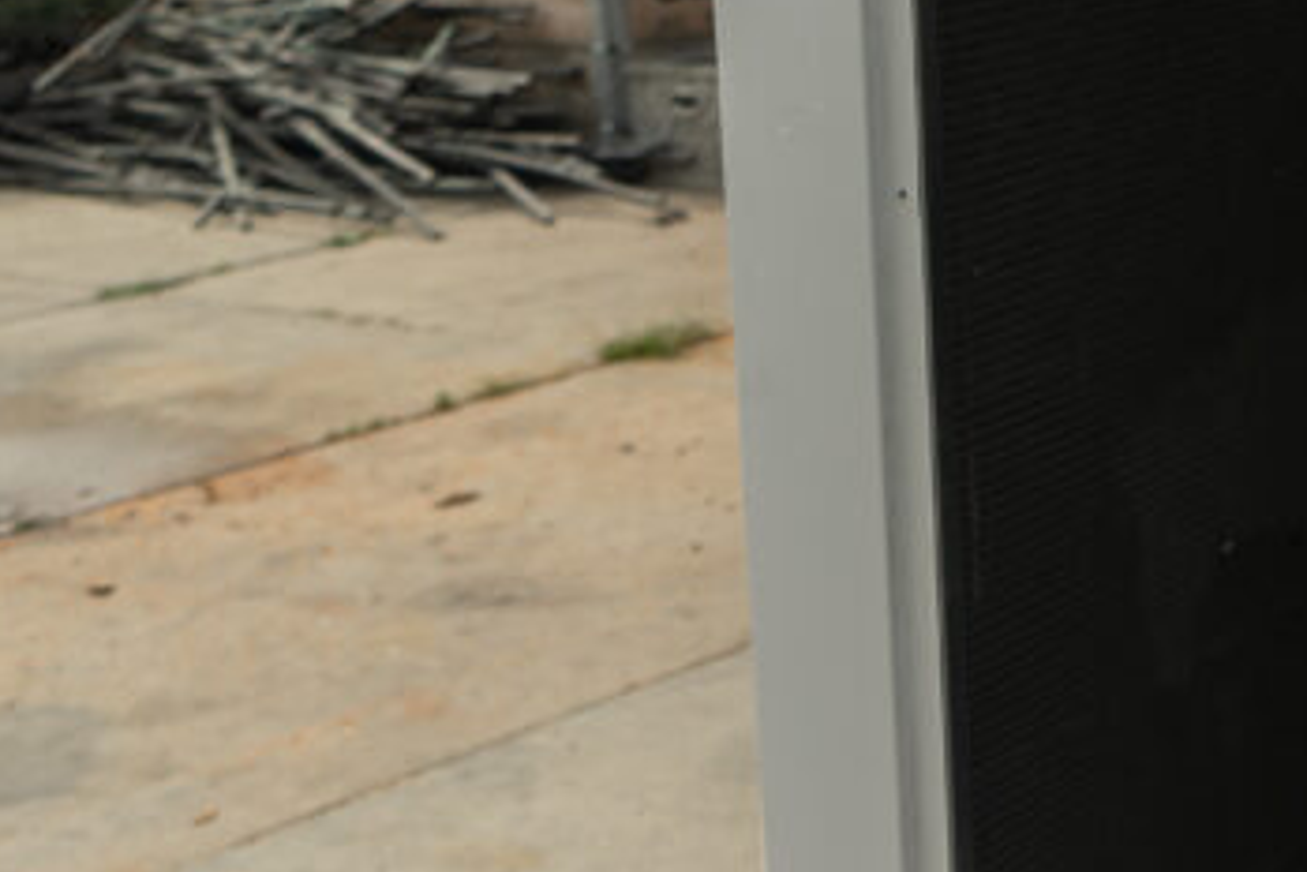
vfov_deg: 15.0
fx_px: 3305
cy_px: 447
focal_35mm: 91
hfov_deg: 21.0
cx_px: 1513
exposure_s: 1/250
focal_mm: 31
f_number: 4
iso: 100
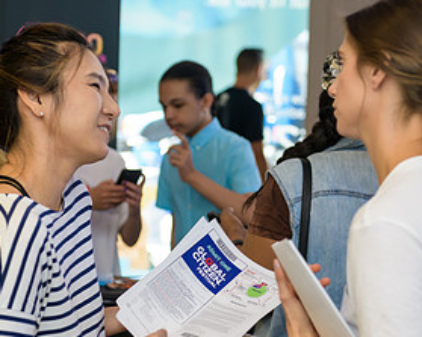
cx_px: 209
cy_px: 170
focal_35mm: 117
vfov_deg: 13.2
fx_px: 1461
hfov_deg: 16.4
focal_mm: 60
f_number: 3.2
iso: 400
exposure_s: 1/125
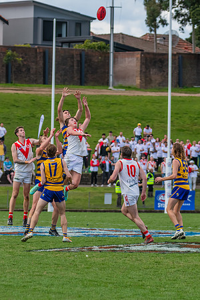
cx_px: 36
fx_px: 2650
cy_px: 176
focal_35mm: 318
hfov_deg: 4.3
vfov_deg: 6.5
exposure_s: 1/1600
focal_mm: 180
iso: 800
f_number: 5
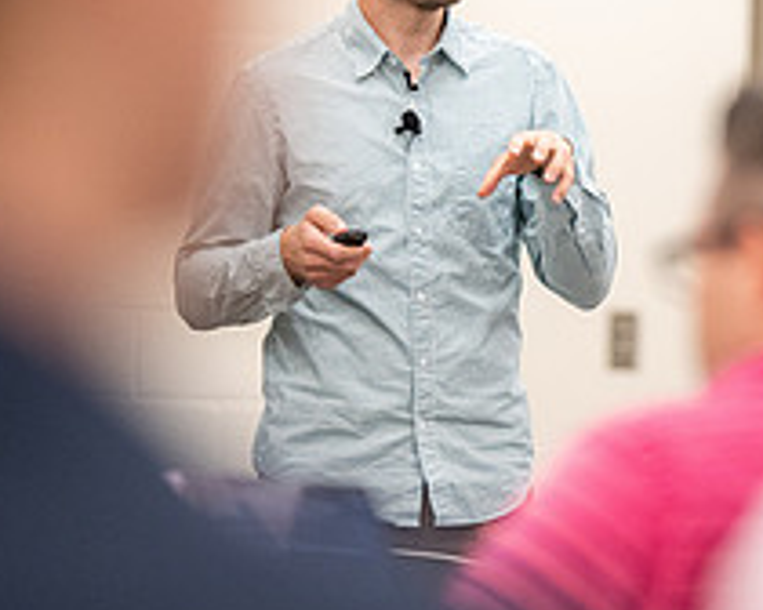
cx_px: 679
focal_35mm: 519
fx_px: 11720
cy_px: 27
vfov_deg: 3.0
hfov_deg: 3.7
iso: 2000
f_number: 2.8
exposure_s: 1/250
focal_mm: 200
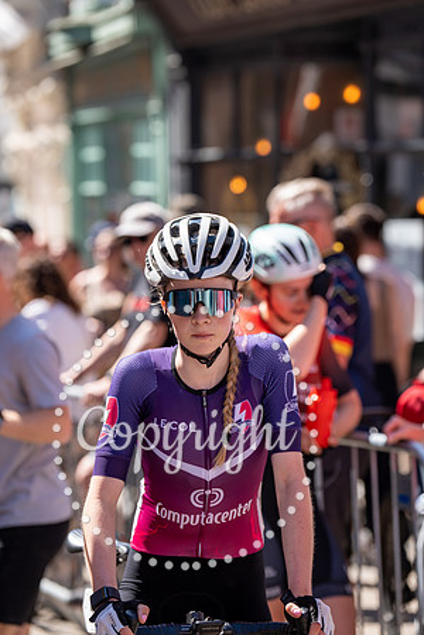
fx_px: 2332
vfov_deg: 15.5
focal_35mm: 132
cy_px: 318
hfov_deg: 10.4
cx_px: 212
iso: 100
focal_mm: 132
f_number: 3.5
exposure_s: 1/400
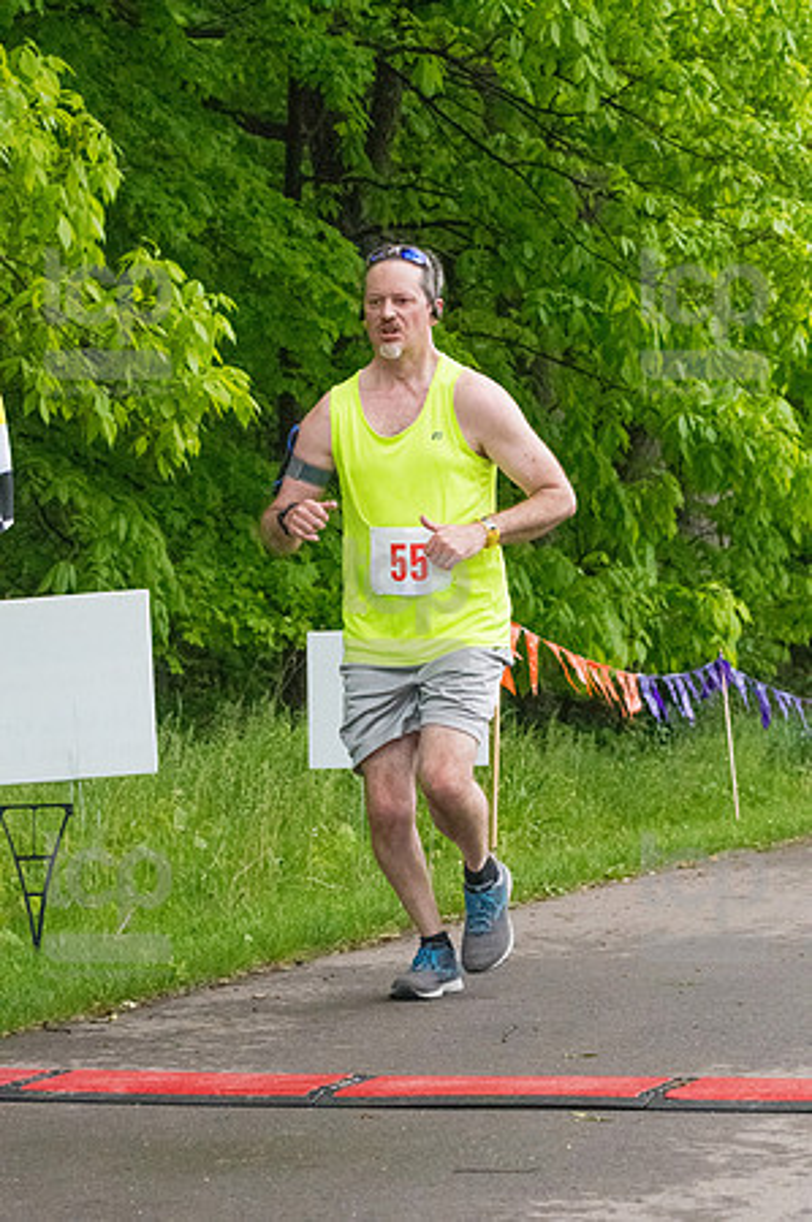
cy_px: 611
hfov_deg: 13.0
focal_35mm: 105
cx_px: 406
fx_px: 3560
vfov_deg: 19.5
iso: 6400
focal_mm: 70
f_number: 5.6
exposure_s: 1/1250
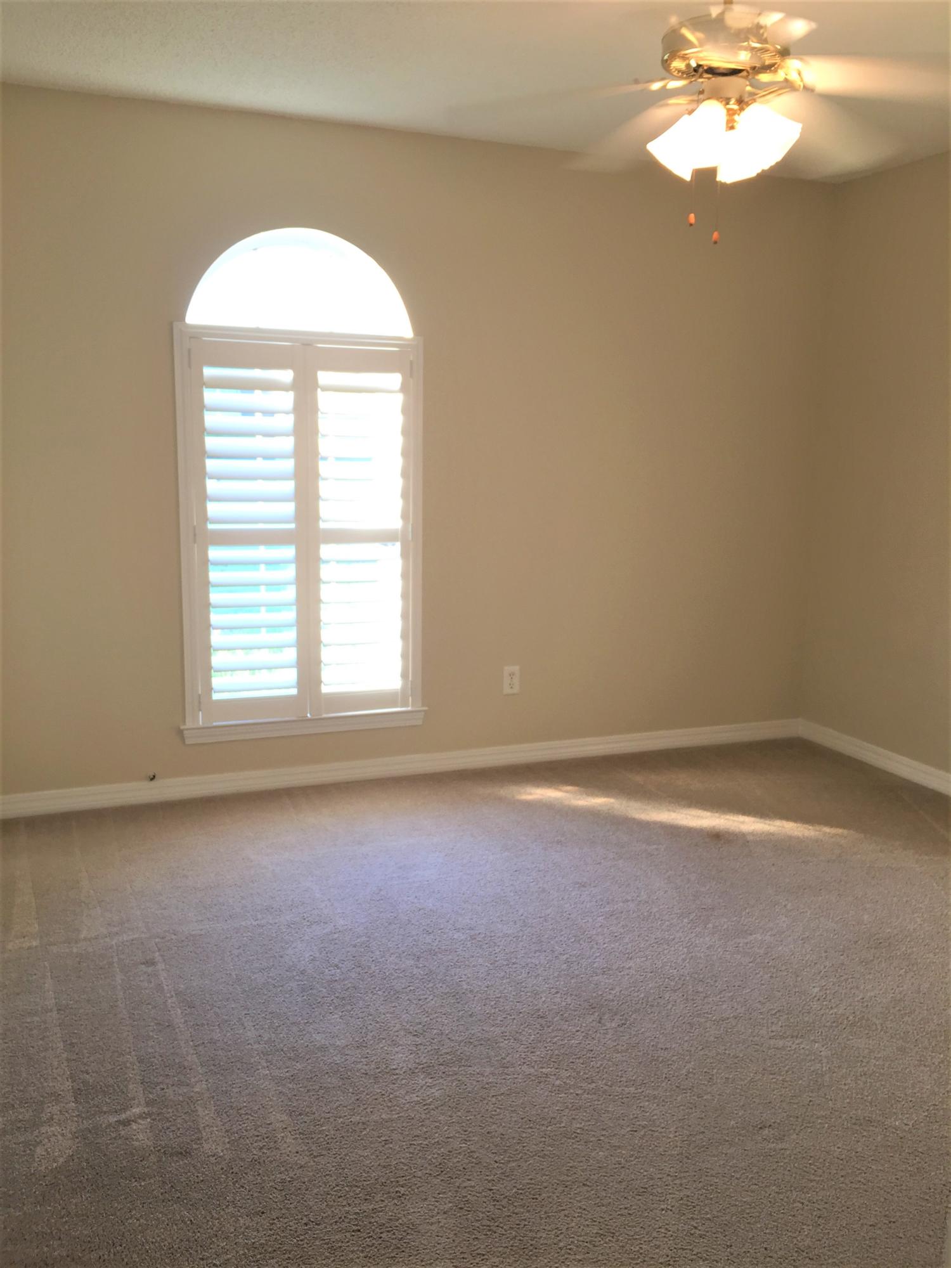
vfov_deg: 61.7
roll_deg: -0.5
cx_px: 476
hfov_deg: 48.2
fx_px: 1062
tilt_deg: -8.9
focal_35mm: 29
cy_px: 634
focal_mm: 4.15
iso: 32
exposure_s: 1/30
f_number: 2.2
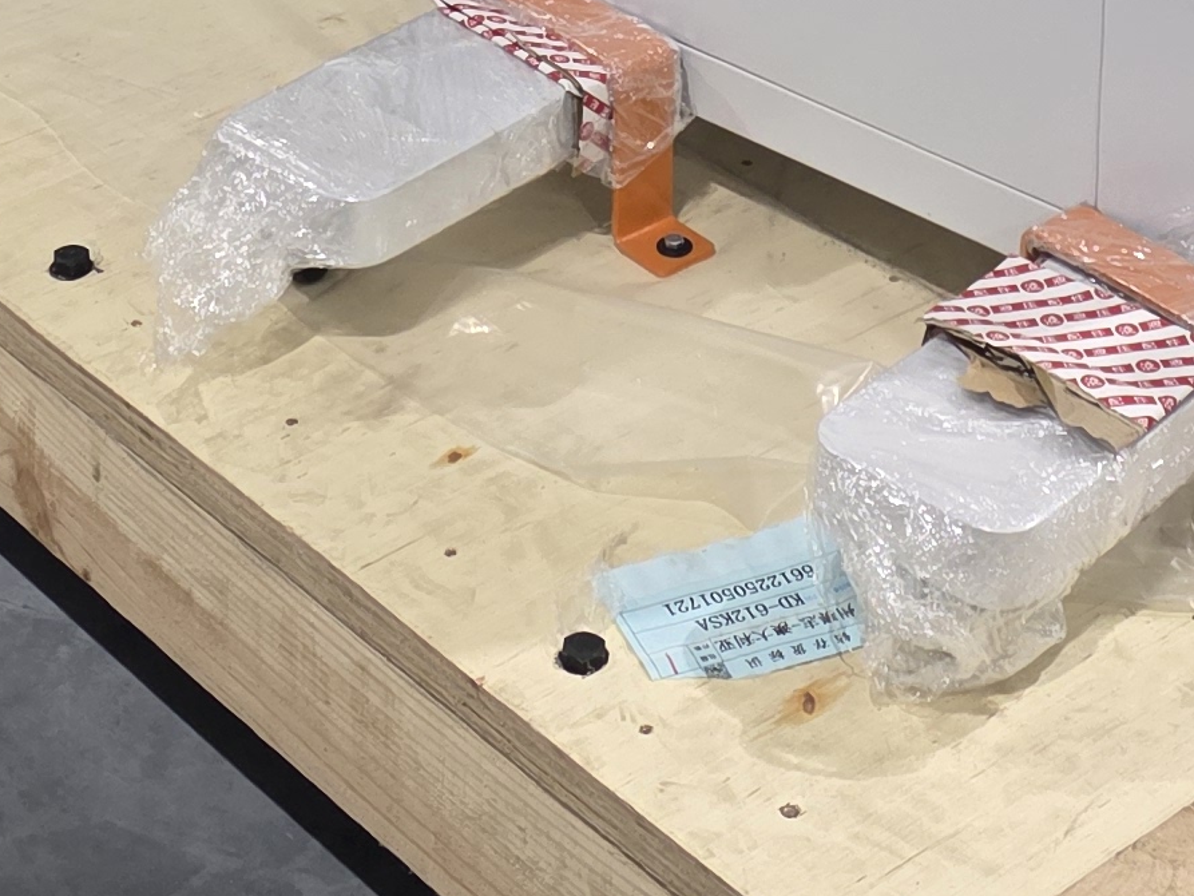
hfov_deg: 19.1
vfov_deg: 12.8
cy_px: -828
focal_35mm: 103
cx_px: 643
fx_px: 3553
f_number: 1.7
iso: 640
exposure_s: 1/100
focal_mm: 6.3
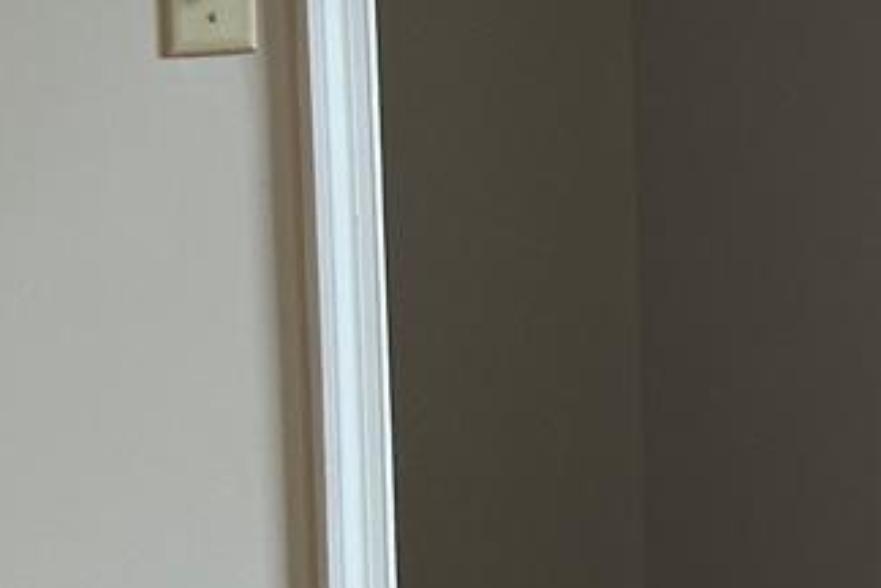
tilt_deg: -5.7
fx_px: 4111
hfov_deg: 11.6
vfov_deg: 8.1
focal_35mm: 168
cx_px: 1384
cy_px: 52
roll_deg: +1.3
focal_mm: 5.7
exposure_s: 1/60
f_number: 1.5
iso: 80
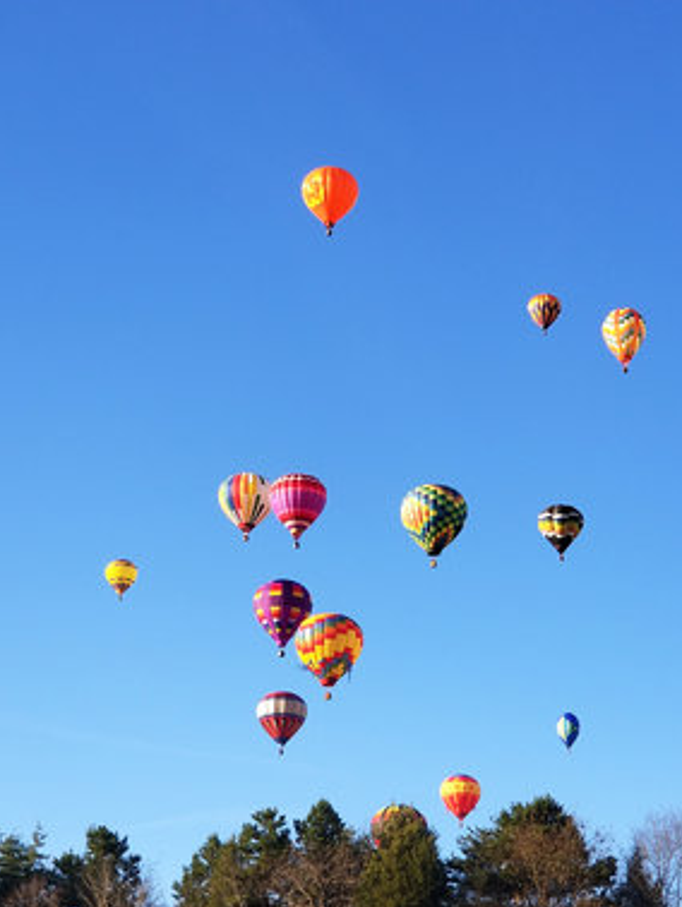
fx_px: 1443
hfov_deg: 26.6
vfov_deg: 34.9
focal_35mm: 55
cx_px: 341
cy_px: 475
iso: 25
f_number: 2.4
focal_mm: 6
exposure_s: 1/458
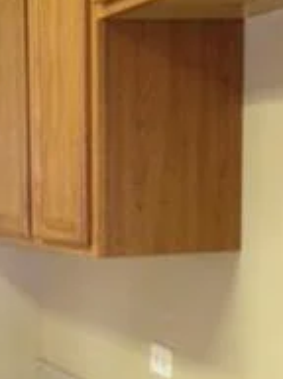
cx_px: -29
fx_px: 1192
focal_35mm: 109
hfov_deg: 13.3
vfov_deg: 17.8
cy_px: 348
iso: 125
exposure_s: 1/20
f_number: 2.4
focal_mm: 4.28
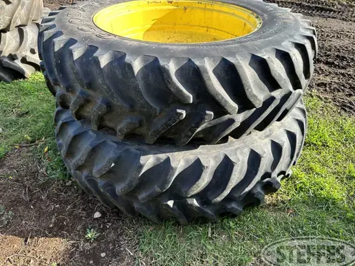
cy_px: 125
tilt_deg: -32.4
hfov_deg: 63.4
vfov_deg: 49.7
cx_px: 168
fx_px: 287
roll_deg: -3.5
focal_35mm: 28
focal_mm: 6.86
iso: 80
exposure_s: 1/734
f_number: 1.78
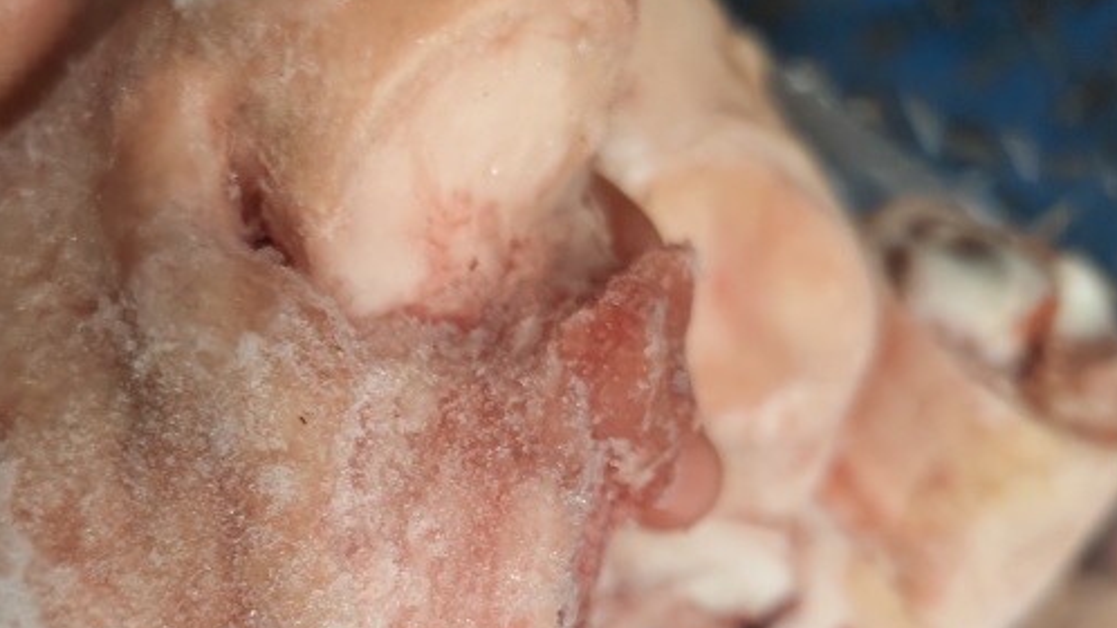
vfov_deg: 27.3
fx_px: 1244
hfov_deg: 47.7
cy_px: 574
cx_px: 390
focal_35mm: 42
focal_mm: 5.56
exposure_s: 1/142
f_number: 1.88
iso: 50
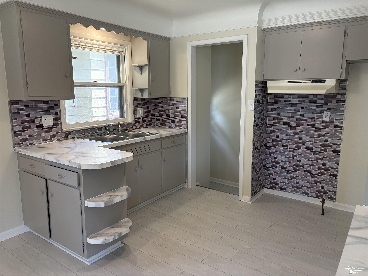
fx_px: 276
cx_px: 184
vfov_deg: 53.1
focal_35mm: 26
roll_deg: +1.5
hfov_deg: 67.3
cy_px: 138
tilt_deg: -8.3
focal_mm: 5.96
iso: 125
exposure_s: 1/157
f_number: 1.6
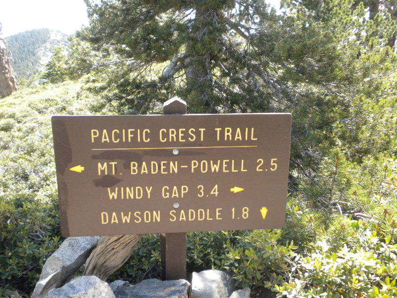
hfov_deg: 50.1
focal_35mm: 37
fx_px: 424
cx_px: 198
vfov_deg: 38.7
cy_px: 149
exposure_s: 1/500
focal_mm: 6.6
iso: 345
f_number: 3.5
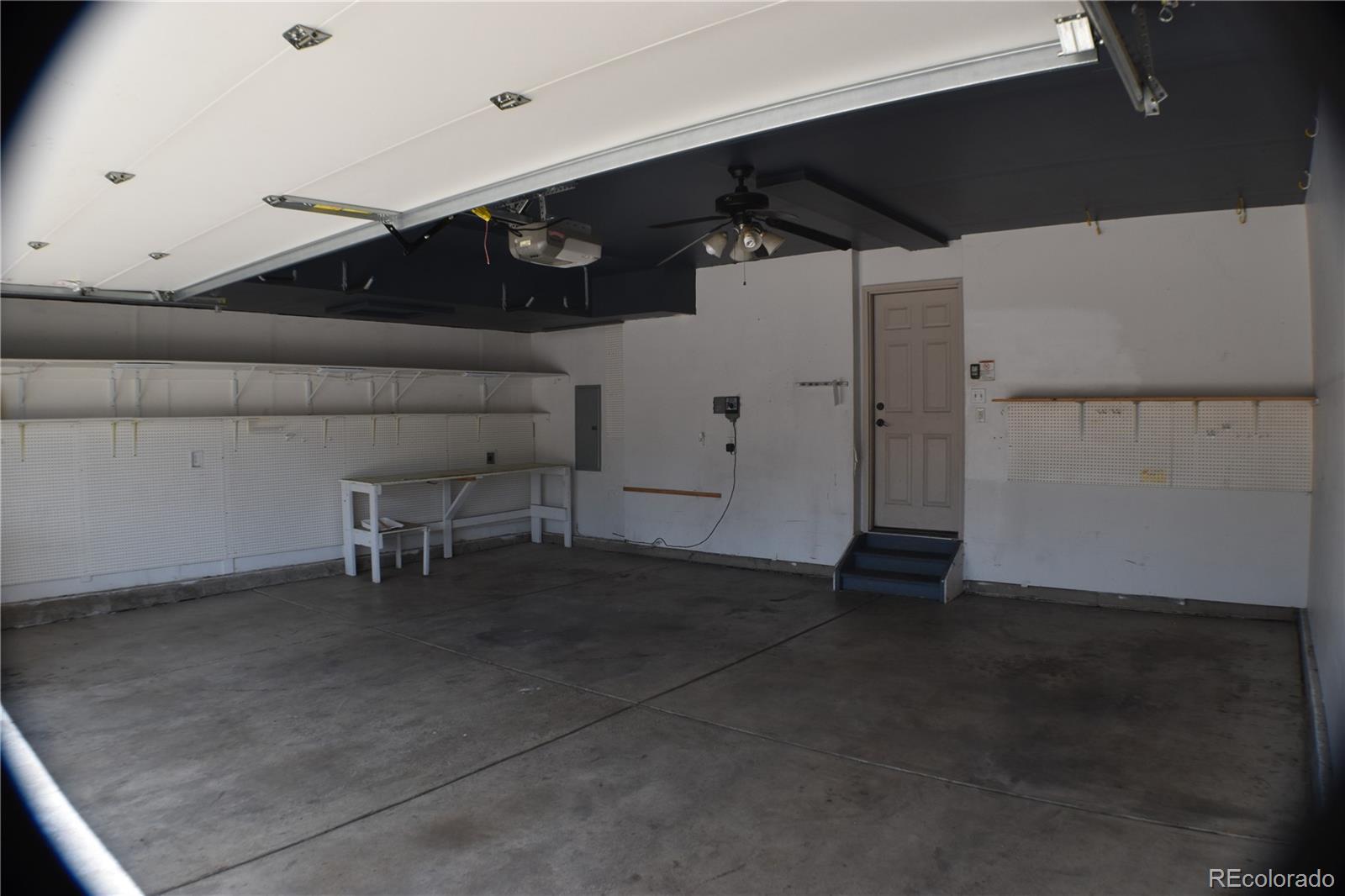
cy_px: 448
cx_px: 672
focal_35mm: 30
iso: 400
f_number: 7.1
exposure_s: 1/200
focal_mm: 20
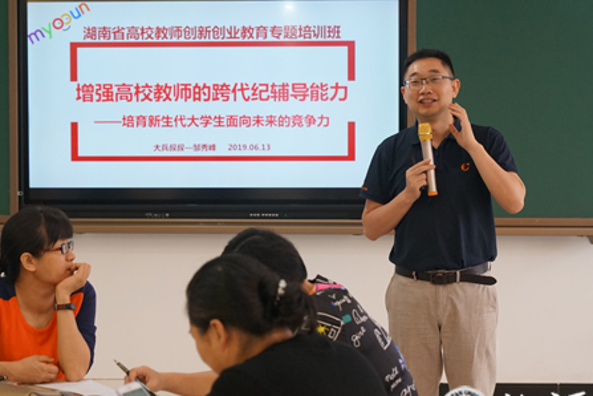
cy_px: 183
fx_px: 1548
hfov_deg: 21.7
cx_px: 280
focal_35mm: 94
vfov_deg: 14.5
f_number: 4
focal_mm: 70
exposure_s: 1/160
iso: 1600
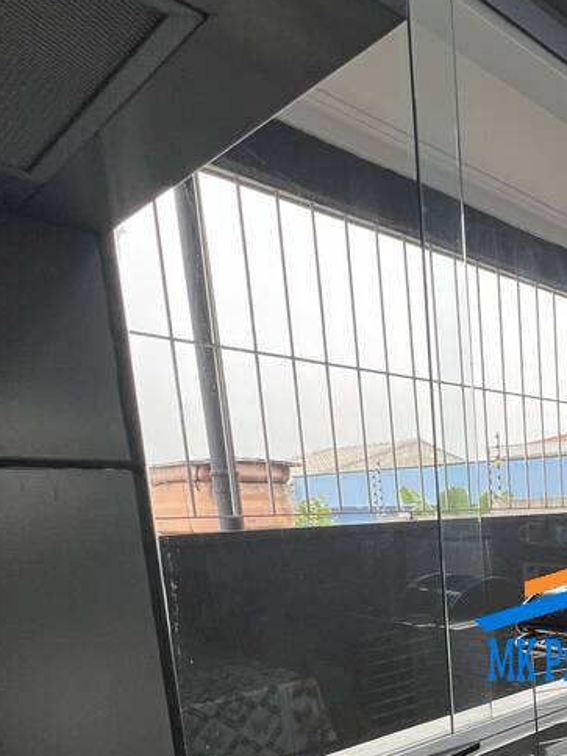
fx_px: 633
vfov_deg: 56.4
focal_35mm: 29
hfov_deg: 39.3
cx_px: 626
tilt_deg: -9.7
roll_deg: +1.8
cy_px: 623
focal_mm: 1.57
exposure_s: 1/120
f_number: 1.8
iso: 50
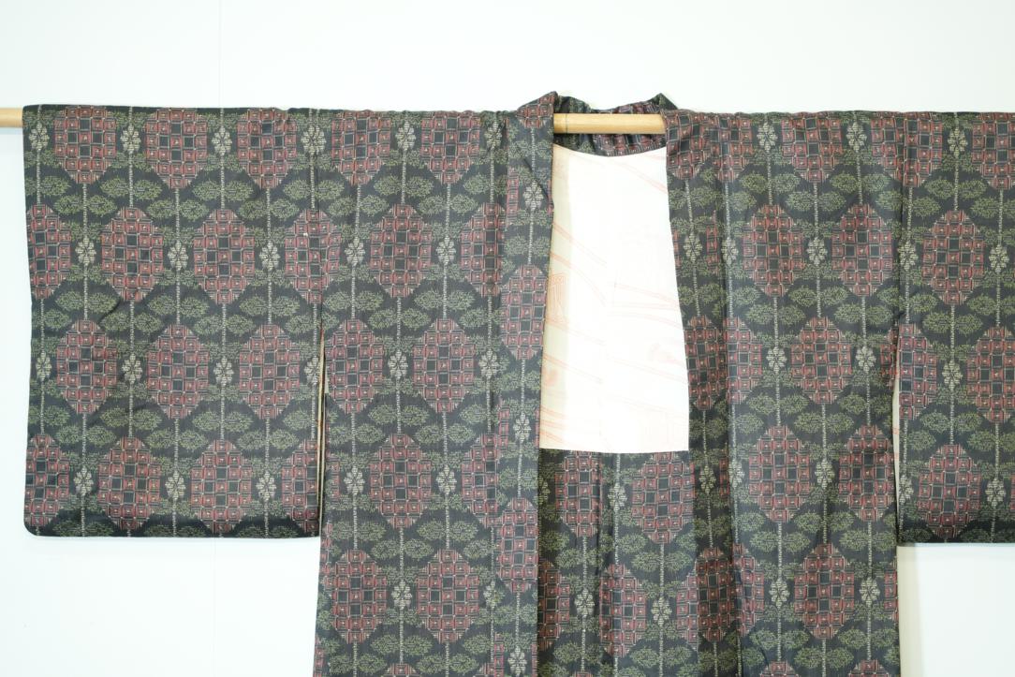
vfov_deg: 13.0
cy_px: 338
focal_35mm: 105
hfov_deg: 19.5
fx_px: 2961
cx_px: 508
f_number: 4
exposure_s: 1/125
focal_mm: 105
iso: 2500
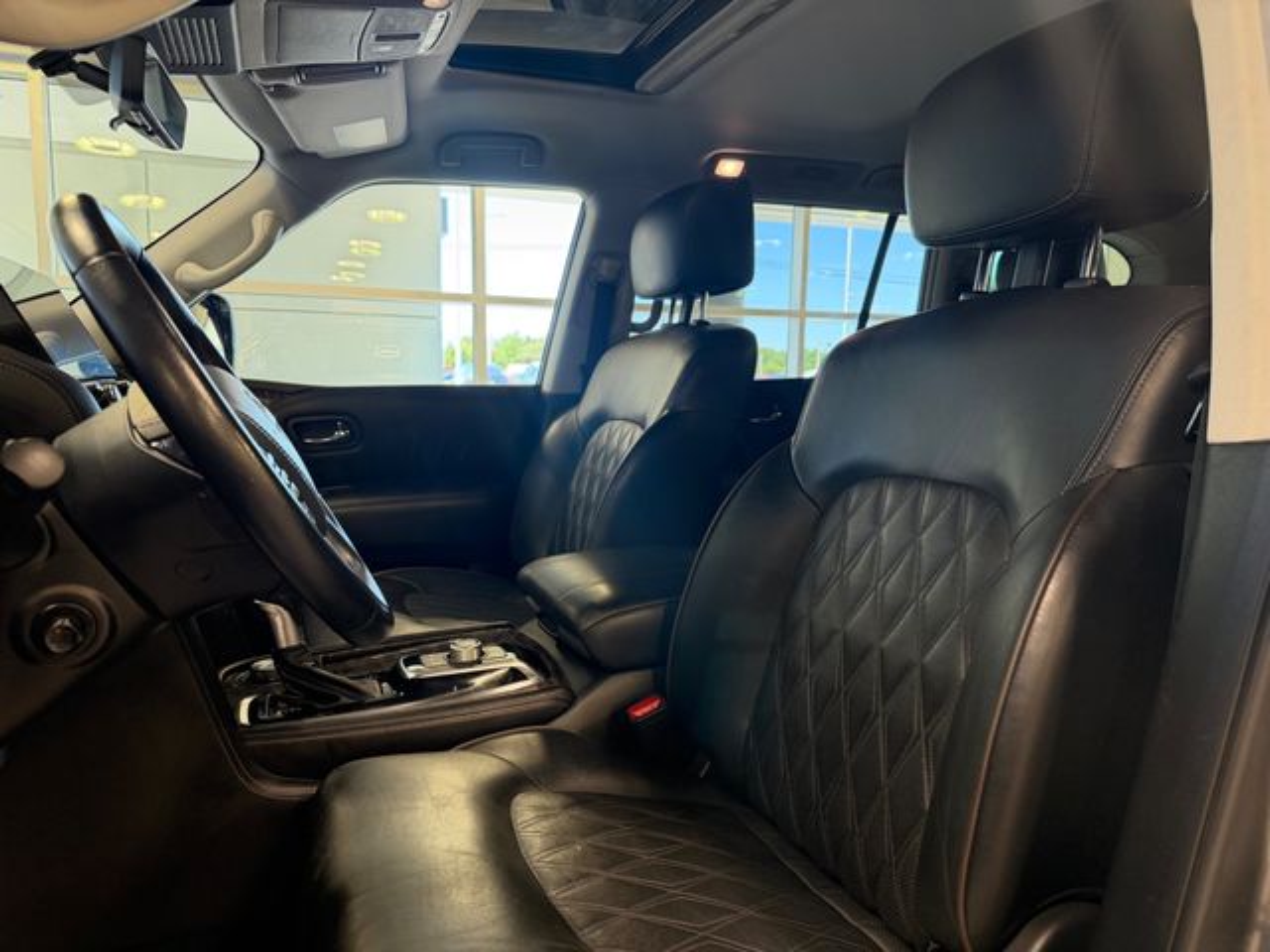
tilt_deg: -6.2
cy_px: 476
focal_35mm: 24
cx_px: 635
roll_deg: -0.7
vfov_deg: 56.8
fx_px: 881
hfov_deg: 71.6
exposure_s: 1/60
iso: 200
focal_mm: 6.76
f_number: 1.78
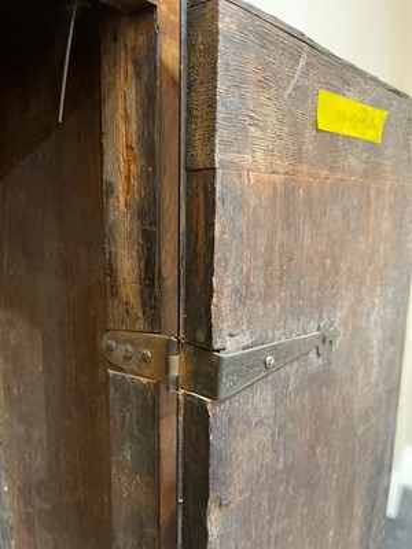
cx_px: 206
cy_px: 274
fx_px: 397
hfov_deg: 54.9
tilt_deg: -9.0
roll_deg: -0.8
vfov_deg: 69.4
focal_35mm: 25
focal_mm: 5.1
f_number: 1.6
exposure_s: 1/33
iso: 640
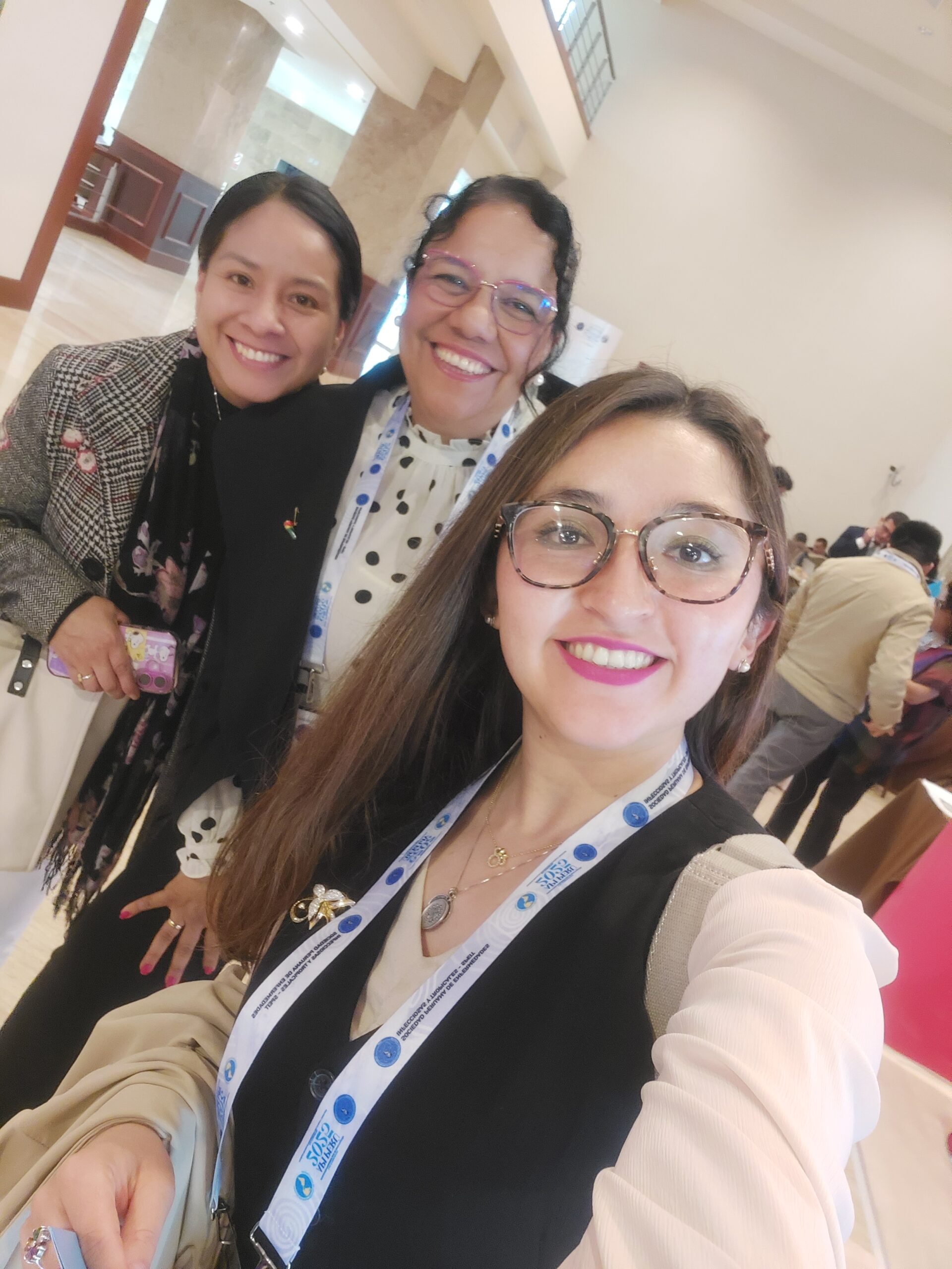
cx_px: 476
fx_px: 917
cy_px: 634
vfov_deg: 69.4
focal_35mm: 25
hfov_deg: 54.9
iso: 500
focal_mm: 3.75
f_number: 2.2
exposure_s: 1/24
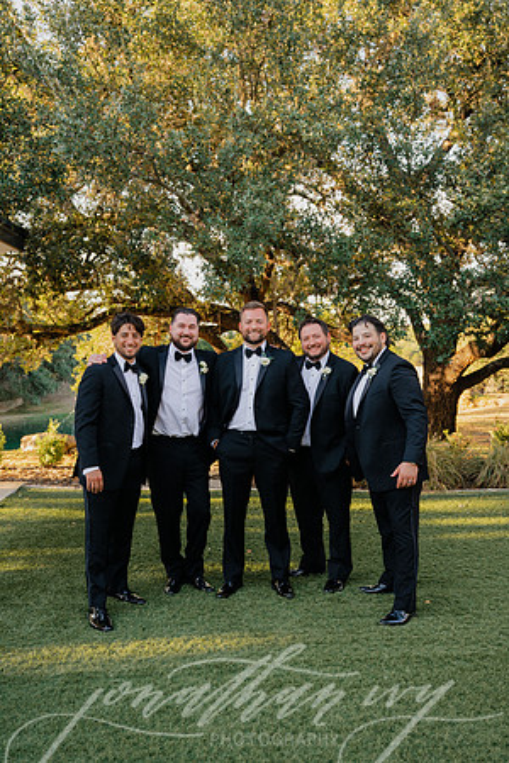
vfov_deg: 58.7
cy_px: 382
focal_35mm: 32
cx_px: 254
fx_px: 679
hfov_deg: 41.1
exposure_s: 1/200
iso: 400
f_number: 4.5
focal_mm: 32
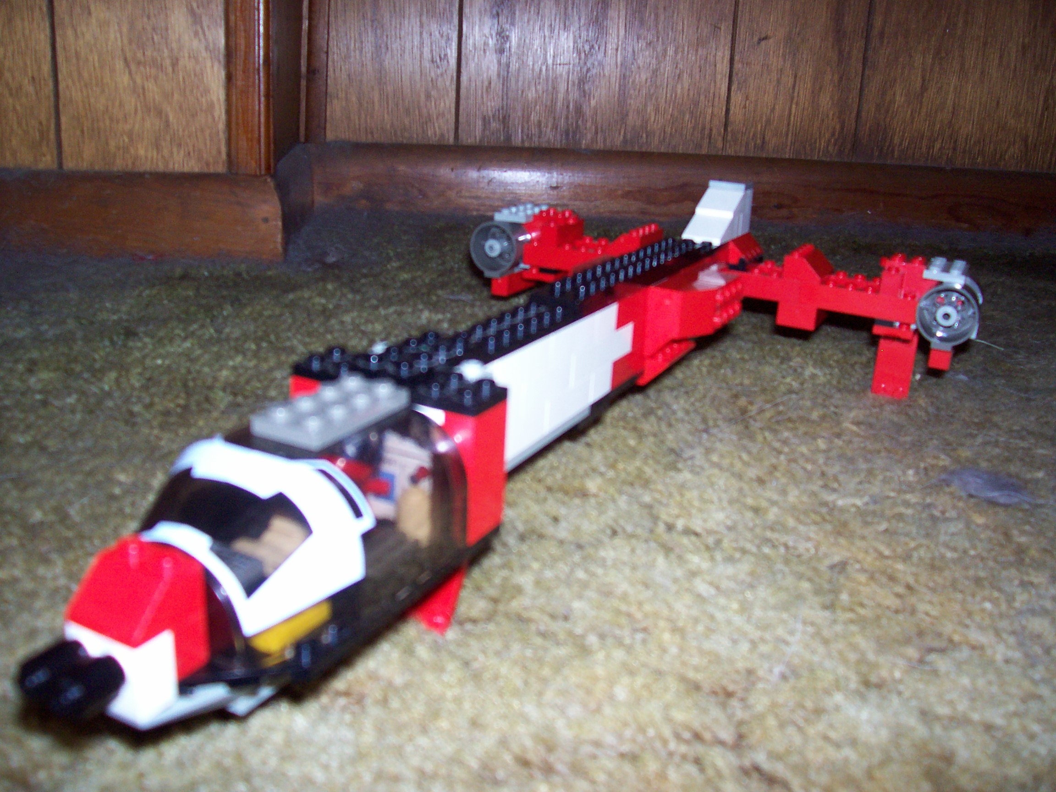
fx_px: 1037
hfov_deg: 54.0
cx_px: 528
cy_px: 396
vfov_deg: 41.8
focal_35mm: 34
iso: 140
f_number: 2.7
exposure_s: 1/112
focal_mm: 5.6
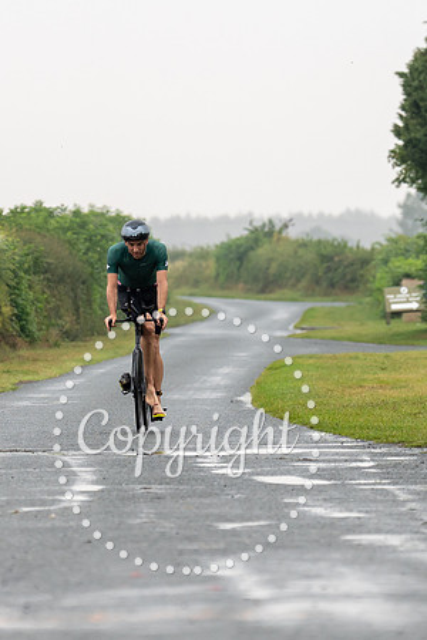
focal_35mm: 351
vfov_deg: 5.9
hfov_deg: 3.9
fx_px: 6238
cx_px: 128
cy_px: 411
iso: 640
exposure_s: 1/1000
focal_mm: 130
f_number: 3.2
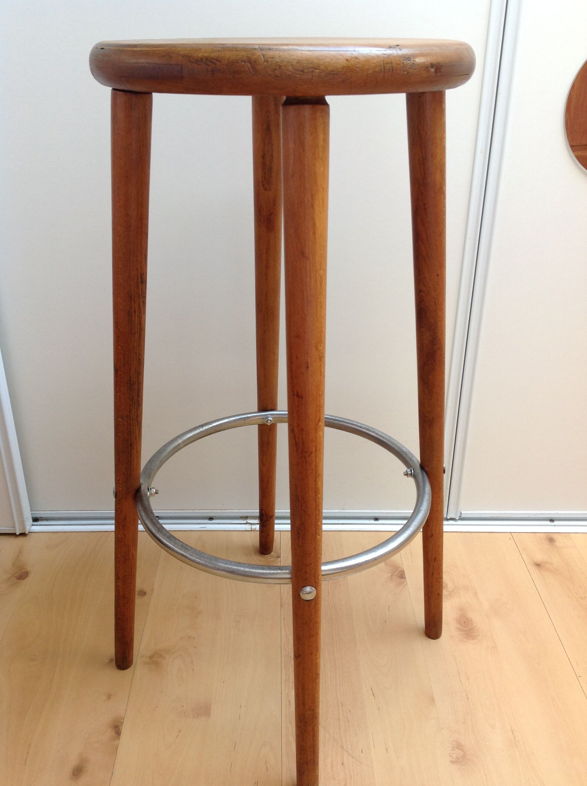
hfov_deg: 40.6
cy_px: 393
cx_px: 294
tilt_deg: -26.1
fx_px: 793
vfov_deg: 52.7
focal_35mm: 35
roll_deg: +1.1
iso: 50
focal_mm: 4.28
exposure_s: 1/24
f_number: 2.4
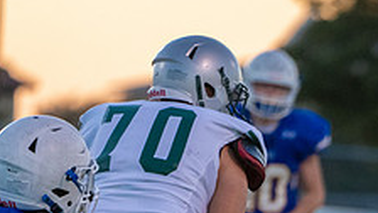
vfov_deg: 1.0
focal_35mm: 1230
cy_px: 338
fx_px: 12328
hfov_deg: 1.8
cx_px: 466
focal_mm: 400
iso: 5000
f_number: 5.6
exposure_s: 1/1250
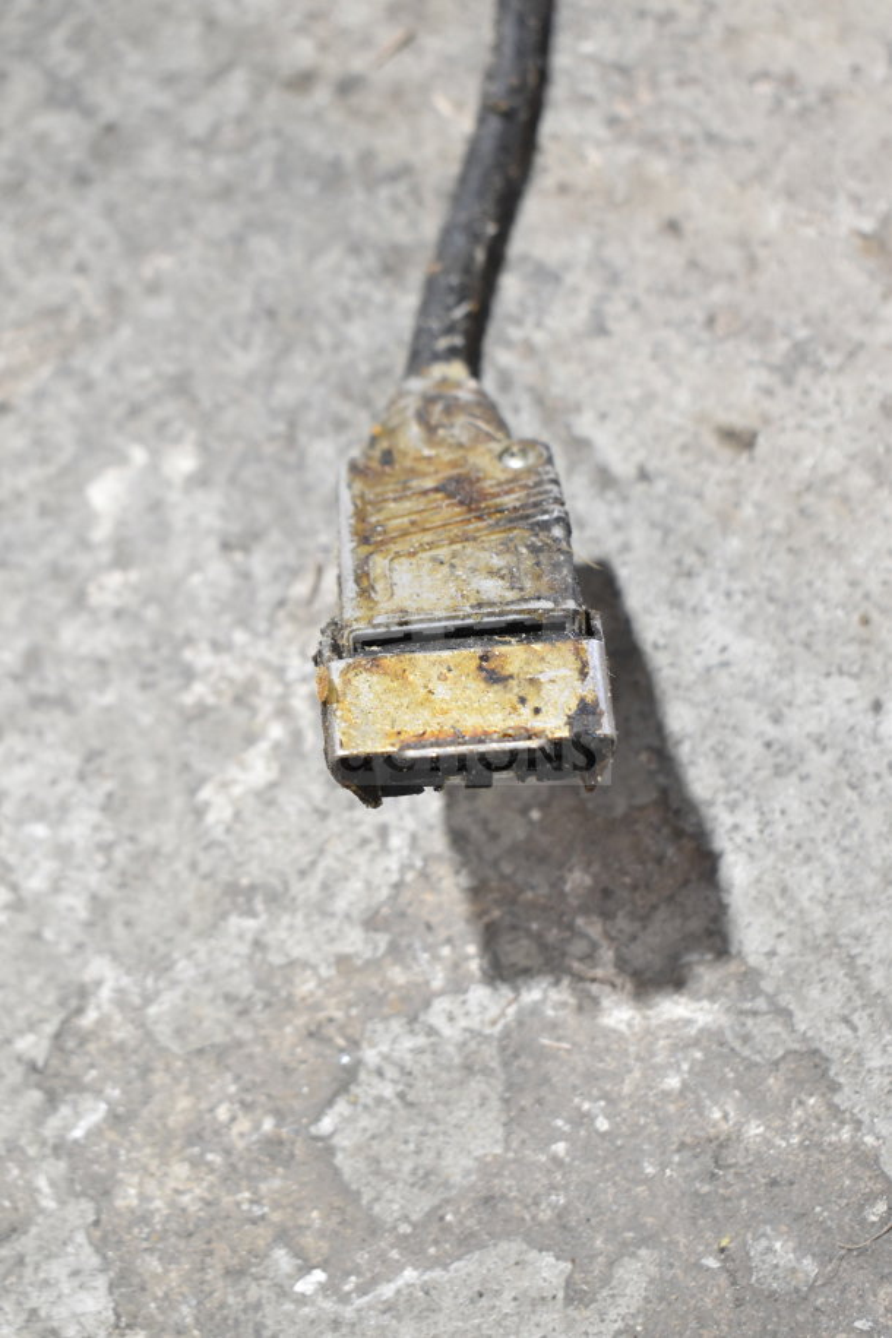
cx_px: 446
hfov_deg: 22.6
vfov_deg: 33.4
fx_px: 2230
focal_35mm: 60
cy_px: 669
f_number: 4.8
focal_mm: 40
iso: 1400
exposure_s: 1/60
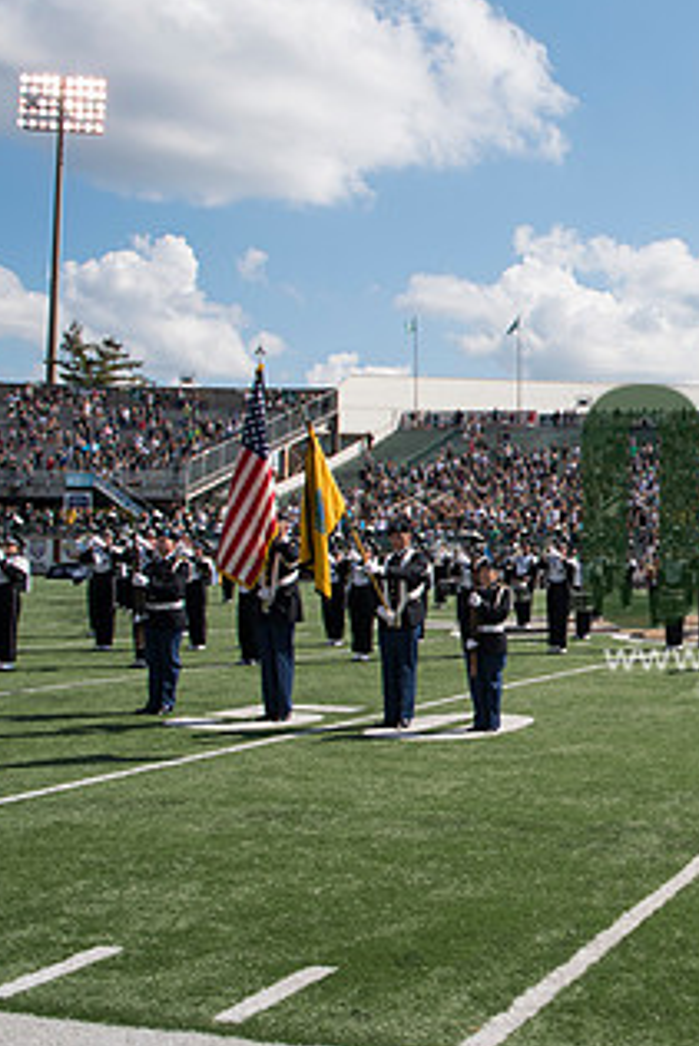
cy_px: 541
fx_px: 1280
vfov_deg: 44.5
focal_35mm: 44
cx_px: 832
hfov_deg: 27.1
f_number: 7.1
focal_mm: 24
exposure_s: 1/1000
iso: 200
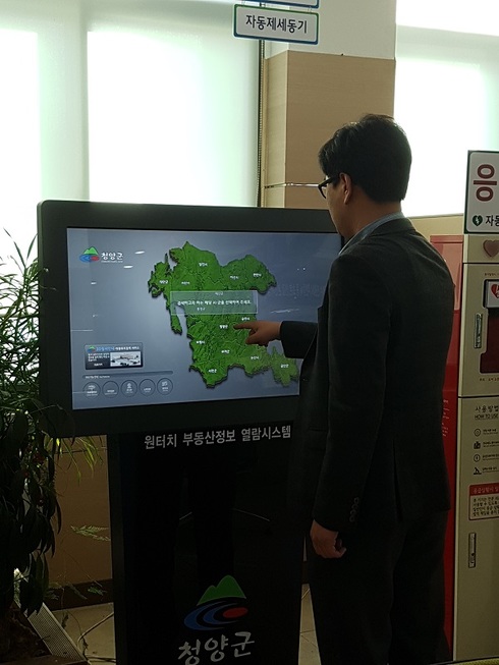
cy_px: 332
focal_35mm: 26
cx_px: 250
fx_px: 500
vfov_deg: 67.3
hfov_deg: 53.1
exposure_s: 1/120
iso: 80
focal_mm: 4.2
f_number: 1.7
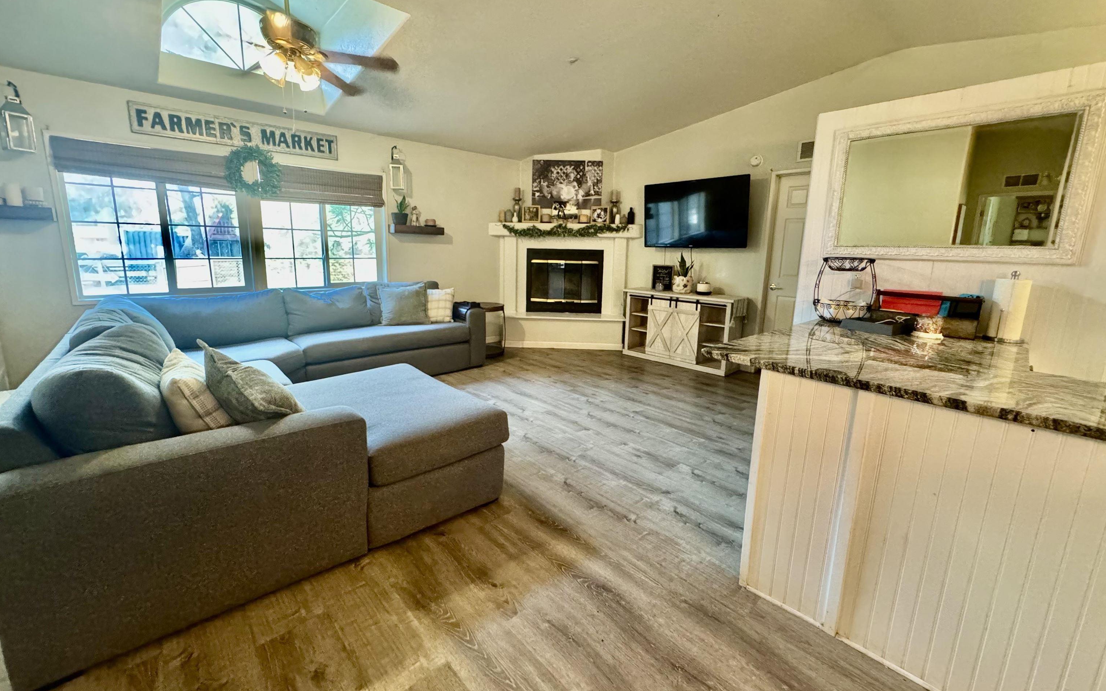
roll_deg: -1.6
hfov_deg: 101.5
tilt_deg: -11.4
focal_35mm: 15
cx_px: 555
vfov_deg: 74.8
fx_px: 452
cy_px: 333
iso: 1000
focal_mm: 2.22
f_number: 2.2
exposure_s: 1/60
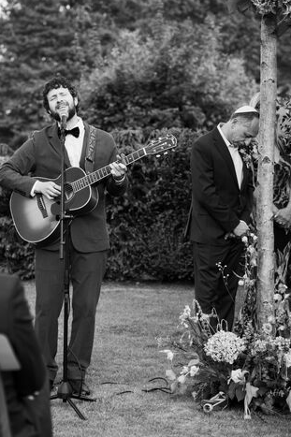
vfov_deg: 18.9
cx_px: 73
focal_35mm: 108
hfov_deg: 12.6
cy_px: 205
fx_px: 1310
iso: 200
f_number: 2.8
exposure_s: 1/640
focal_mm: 70
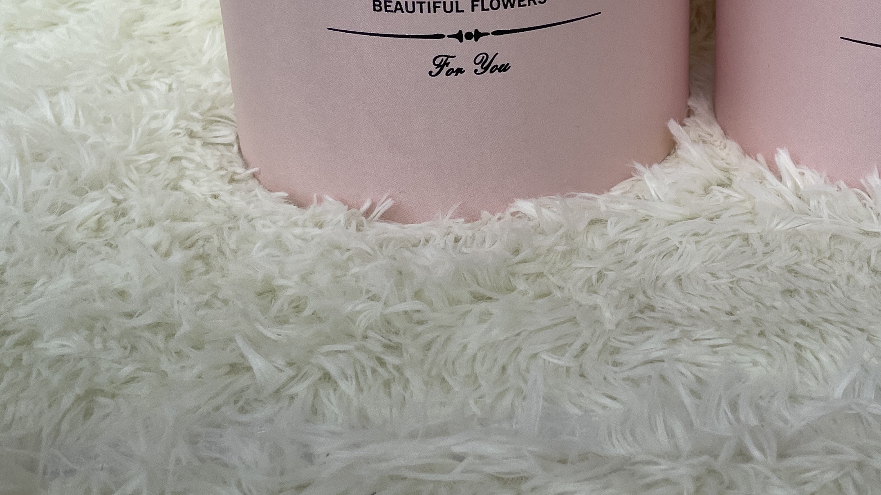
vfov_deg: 21.6
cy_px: -34
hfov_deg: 38.2
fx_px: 1238
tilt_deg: -18.9
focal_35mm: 53
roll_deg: -0.7
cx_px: 657
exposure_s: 1/4902
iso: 50
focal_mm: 5.1
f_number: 1.6
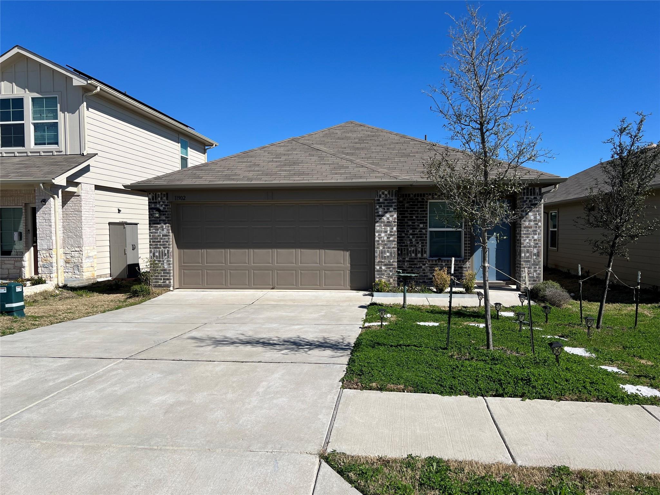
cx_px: 330
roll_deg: +0.5
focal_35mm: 26
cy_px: 248
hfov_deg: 67.3
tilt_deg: -1.9
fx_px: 496
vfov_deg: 53.1
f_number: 1.5
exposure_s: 1/6211
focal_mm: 5.7
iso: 50
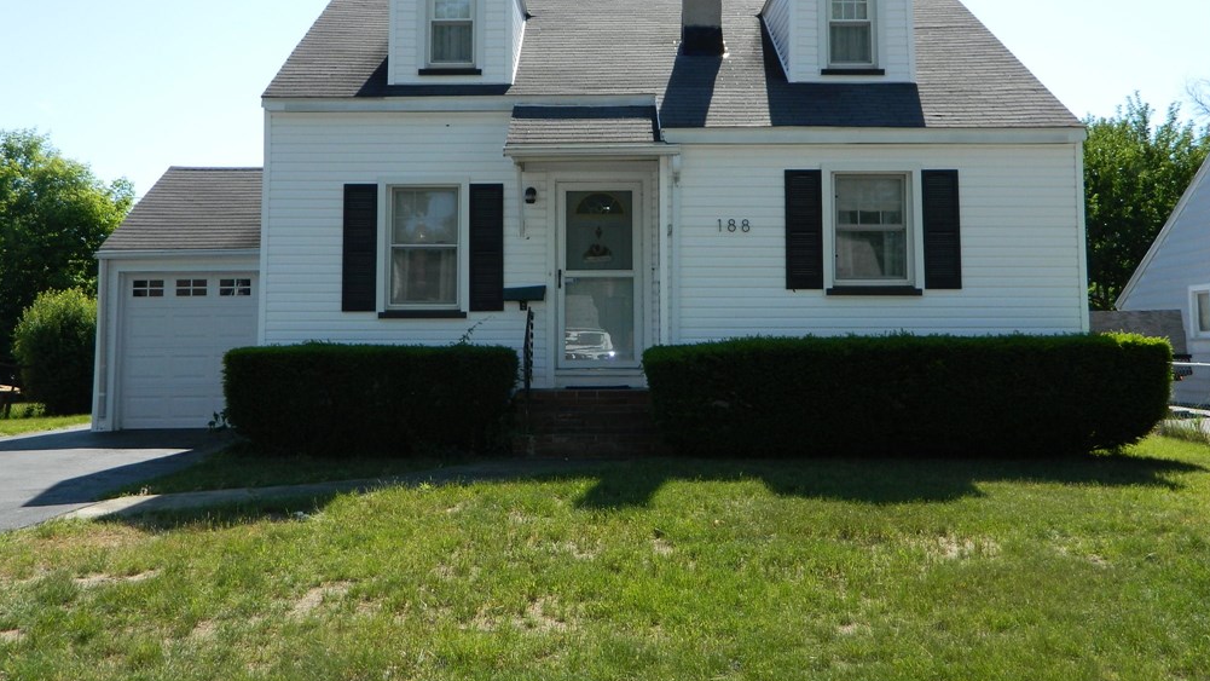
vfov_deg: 30.2
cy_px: 230
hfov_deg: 51.6
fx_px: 1251
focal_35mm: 39
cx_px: 600
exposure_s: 1/800
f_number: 3.3
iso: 110
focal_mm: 6.2
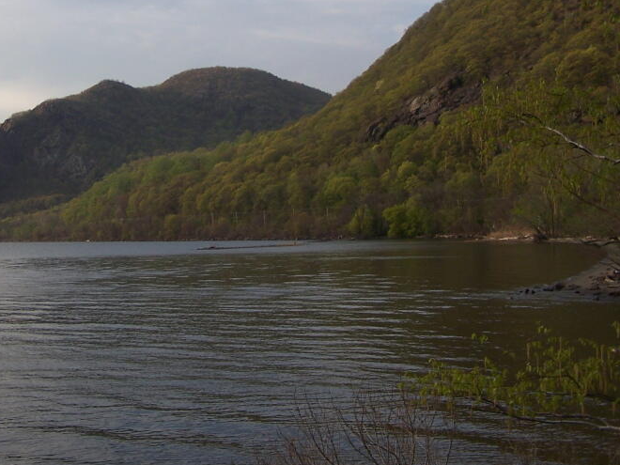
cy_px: 148
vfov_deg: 24.7
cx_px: 186
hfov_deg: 32.3
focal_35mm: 59
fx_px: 1057
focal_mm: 6.3
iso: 80
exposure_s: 1/500
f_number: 2.8
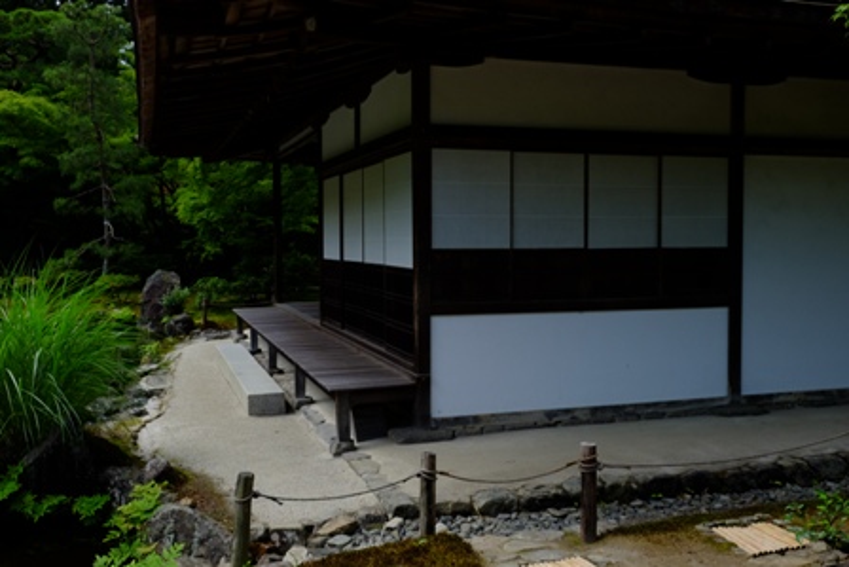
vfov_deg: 37.9
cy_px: 284
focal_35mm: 35
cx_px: 424
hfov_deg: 54.4
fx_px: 826
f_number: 7.1
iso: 400
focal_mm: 23.3
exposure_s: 1/500
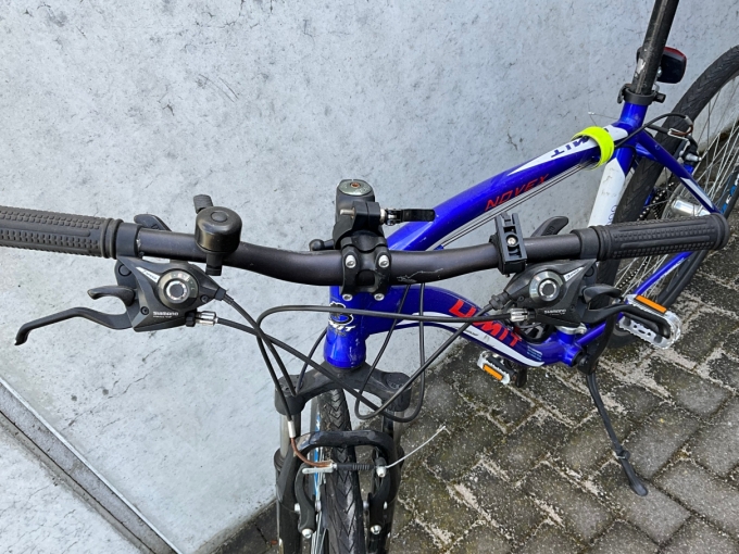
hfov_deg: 61.7
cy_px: 277
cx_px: 370
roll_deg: +21.7
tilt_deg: -37.8
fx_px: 619
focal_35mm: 29
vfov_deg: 48.2
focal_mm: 3
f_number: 1.8
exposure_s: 1/122
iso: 20
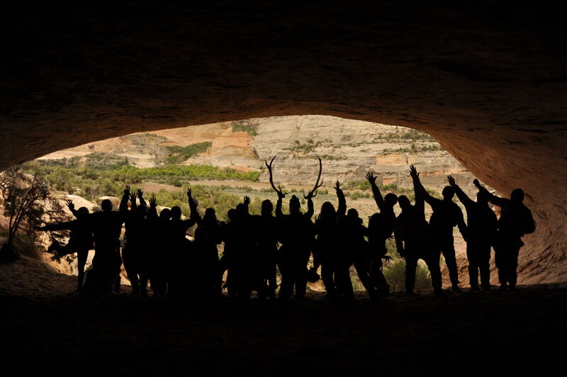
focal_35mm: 28
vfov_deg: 46.3
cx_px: 284
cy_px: 188
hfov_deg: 65.5
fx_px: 441
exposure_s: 1/1000
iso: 320
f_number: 5
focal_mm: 28
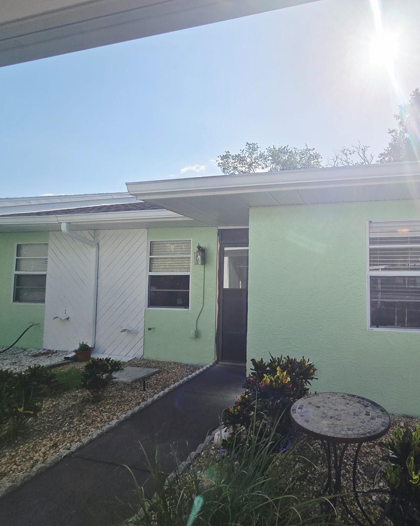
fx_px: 264
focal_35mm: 17
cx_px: 301
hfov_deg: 73.0
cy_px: 262
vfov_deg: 89.6
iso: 50
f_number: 2.2
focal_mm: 2.2
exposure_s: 1/3502
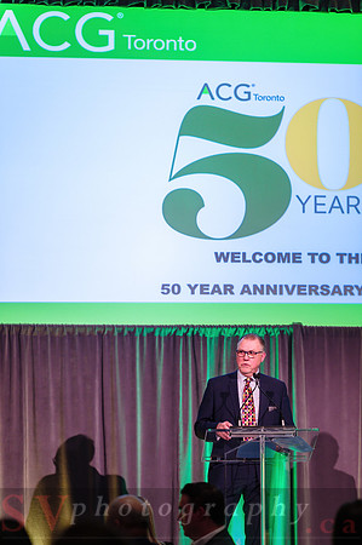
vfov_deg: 19.5
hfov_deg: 13.0
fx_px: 1587
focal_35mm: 105
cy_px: 272
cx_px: 181
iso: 1600
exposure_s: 1/200
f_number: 2.2
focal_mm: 105
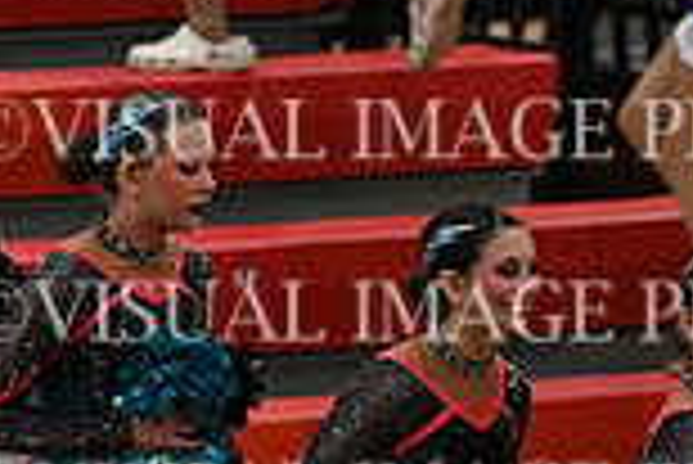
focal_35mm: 754
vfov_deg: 1.8
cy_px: 583
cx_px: 616
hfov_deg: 2.7
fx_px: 14528
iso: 4000
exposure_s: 1/400
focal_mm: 200
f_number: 4
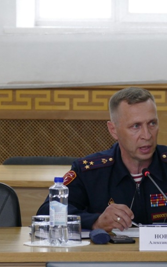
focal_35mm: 246
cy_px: 134
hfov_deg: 5.3
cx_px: 111
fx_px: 1790
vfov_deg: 8.5
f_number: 3.9
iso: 1000
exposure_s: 1/100
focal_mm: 58.01
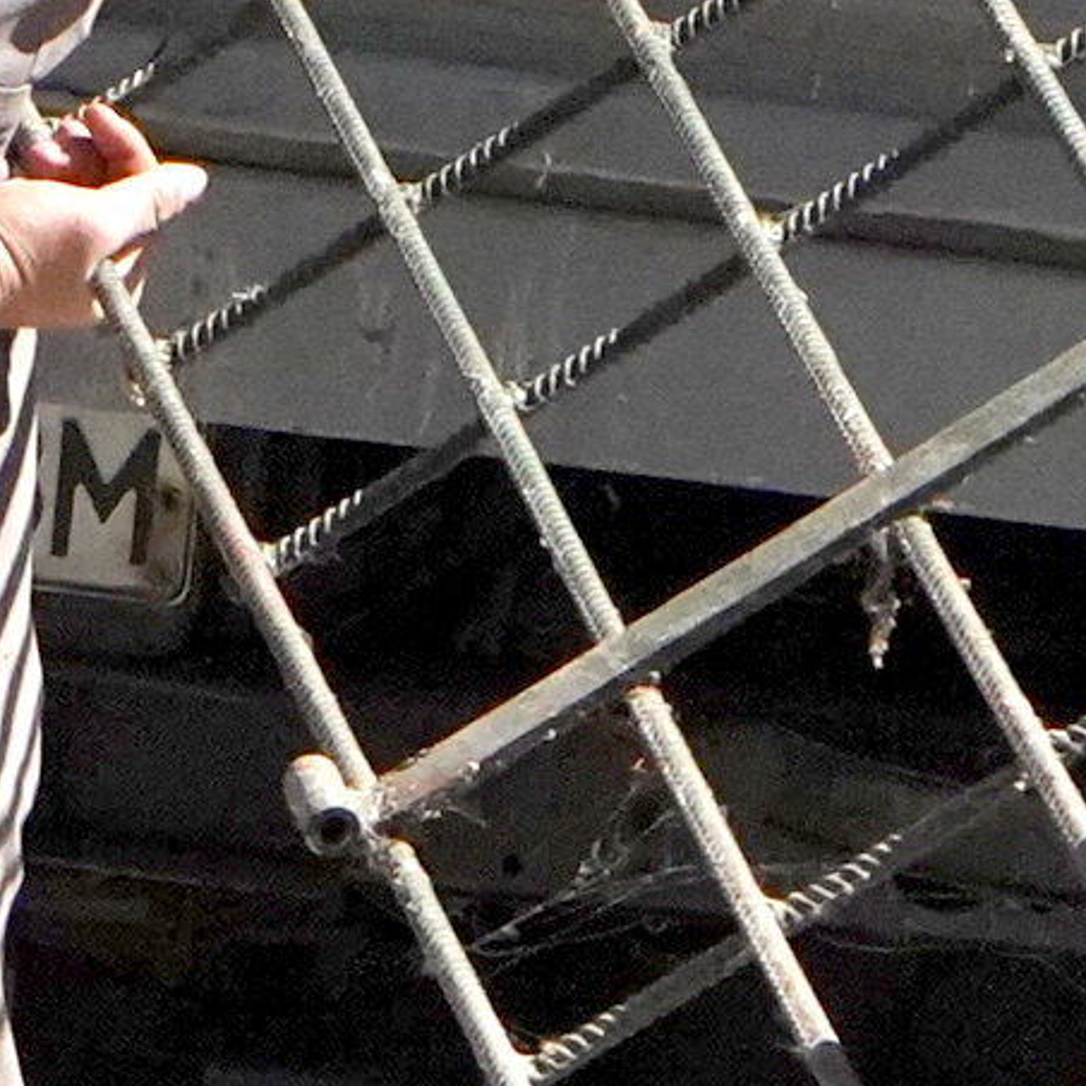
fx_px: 14411
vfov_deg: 4.3
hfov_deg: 4.3
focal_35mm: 406
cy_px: -614
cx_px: 1225
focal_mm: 55
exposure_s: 1/6400
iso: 6400
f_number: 6.3
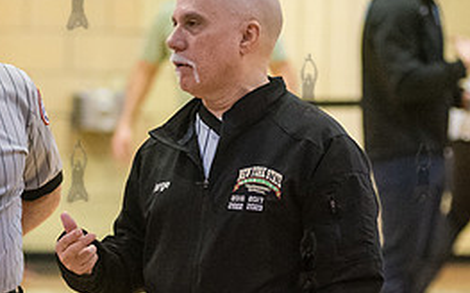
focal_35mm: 323
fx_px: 4135
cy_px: 183
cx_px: 131
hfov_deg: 6.5
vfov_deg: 4.1
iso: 8000
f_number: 3.2
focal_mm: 125
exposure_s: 1/500
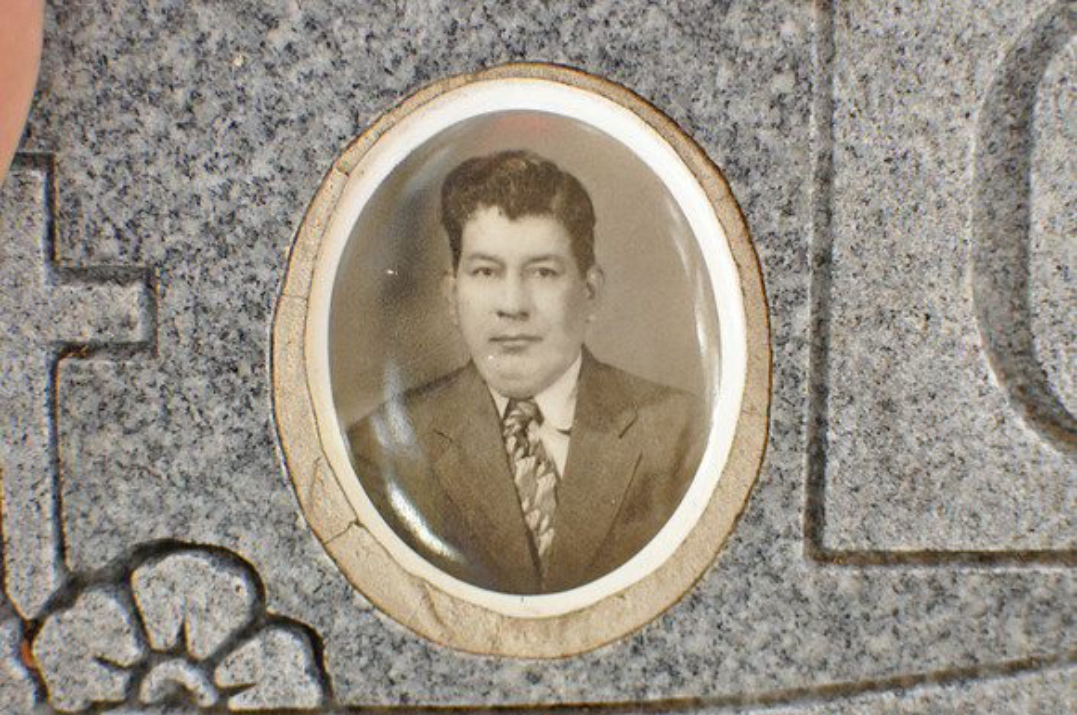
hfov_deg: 37.9
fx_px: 1568
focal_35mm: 52
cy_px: 358
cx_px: 538
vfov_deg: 25.7
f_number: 2.8
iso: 800
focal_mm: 35
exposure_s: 1/100
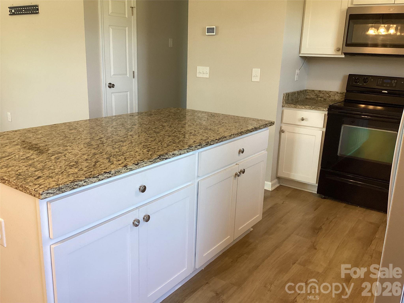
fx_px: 362
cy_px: 152
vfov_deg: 45.4
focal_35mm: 31
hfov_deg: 58.4
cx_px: 202
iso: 100
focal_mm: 3.3
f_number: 2.4
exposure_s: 1/60
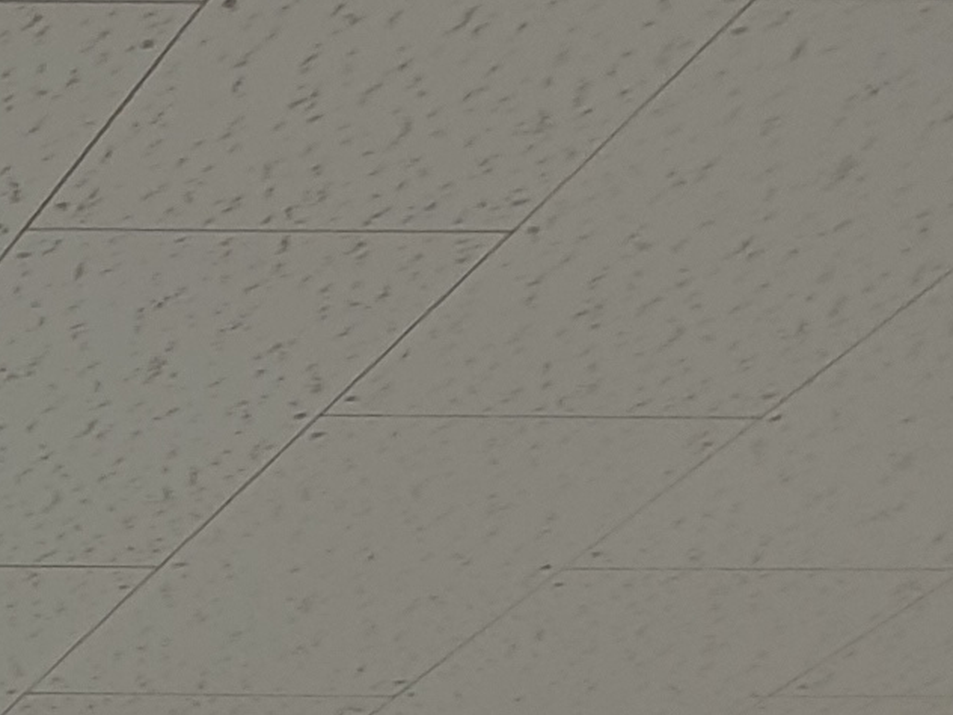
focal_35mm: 166
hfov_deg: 10.2
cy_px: 2251
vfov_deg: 7.6
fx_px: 4570
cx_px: -1383
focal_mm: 4.3
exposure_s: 1/120
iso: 80
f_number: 2.4
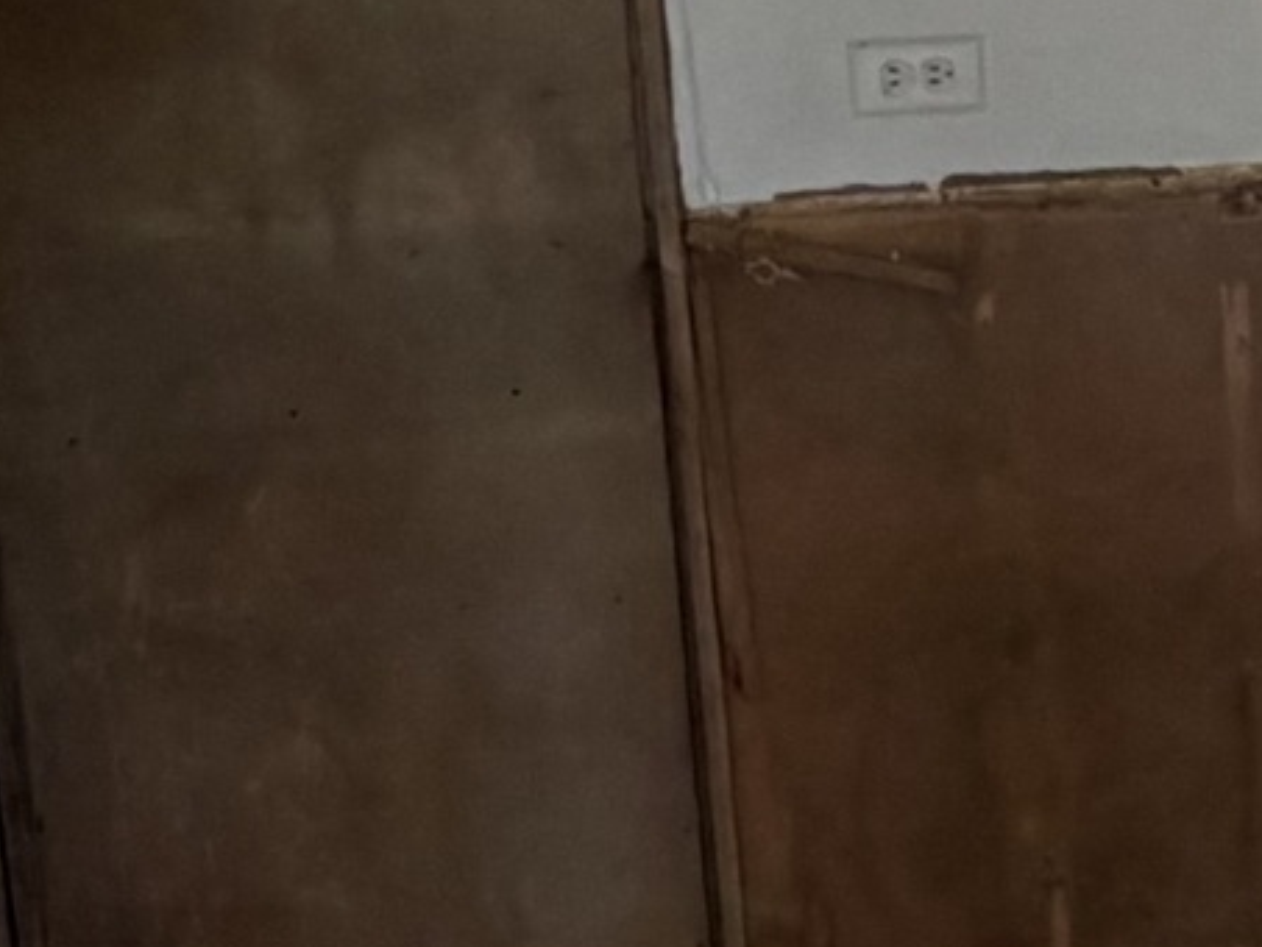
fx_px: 3464
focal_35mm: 95
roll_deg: +1.9
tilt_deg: -12.0
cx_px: 1808
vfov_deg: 15.6
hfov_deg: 18.6
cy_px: 409
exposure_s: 1/121
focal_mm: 2.22
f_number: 2.2
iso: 160
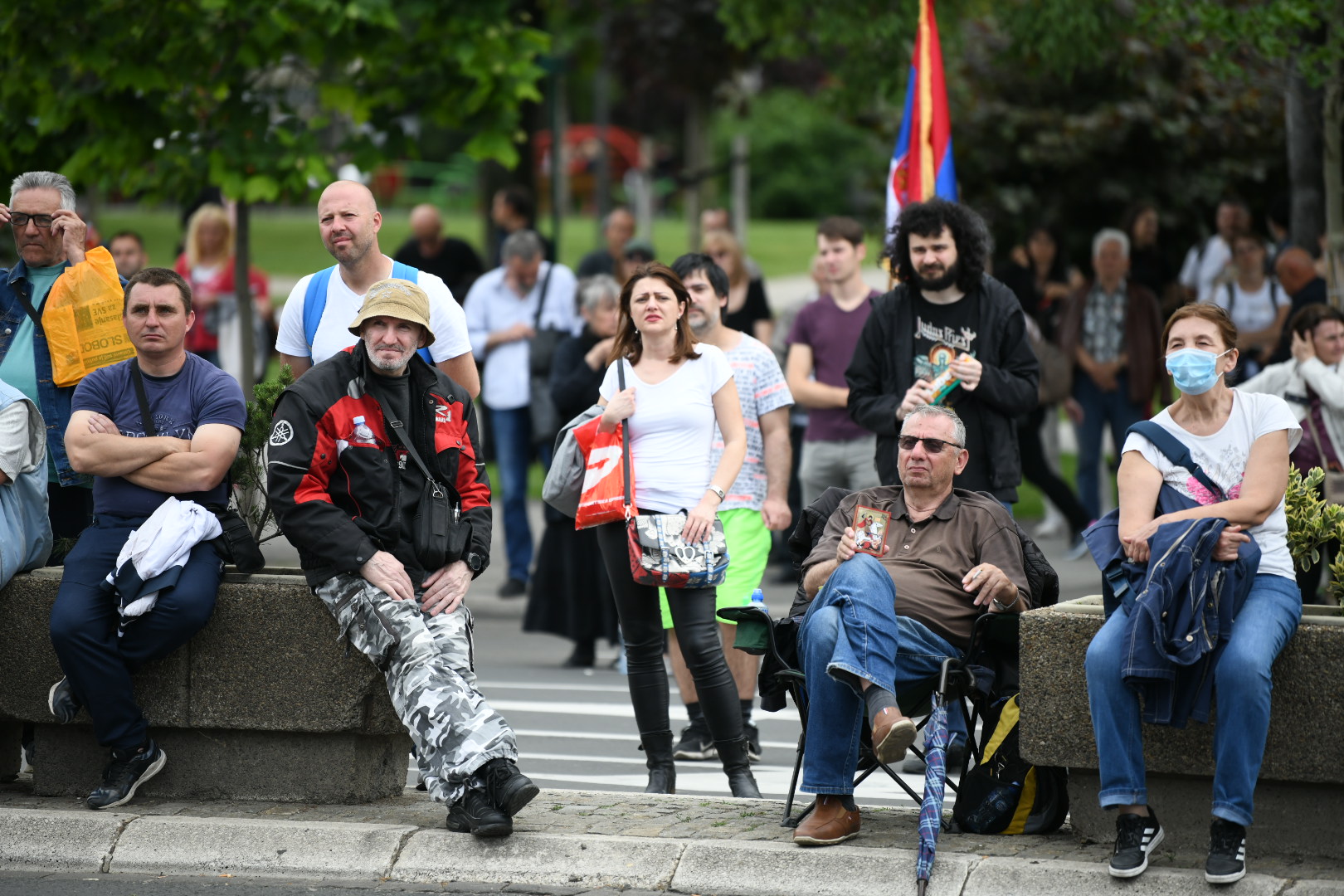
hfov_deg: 10.3
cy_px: 448
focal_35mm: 200
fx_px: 7466
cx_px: 672
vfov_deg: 6.9
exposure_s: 1/2000
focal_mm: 200
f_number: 2.8
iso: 500
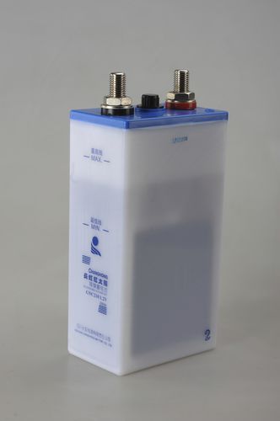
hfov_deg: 16.0
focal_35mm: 85
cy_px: 210
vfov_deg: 23.9
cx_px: 140
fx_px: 994
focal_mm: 85
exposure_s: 1/160
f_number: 9
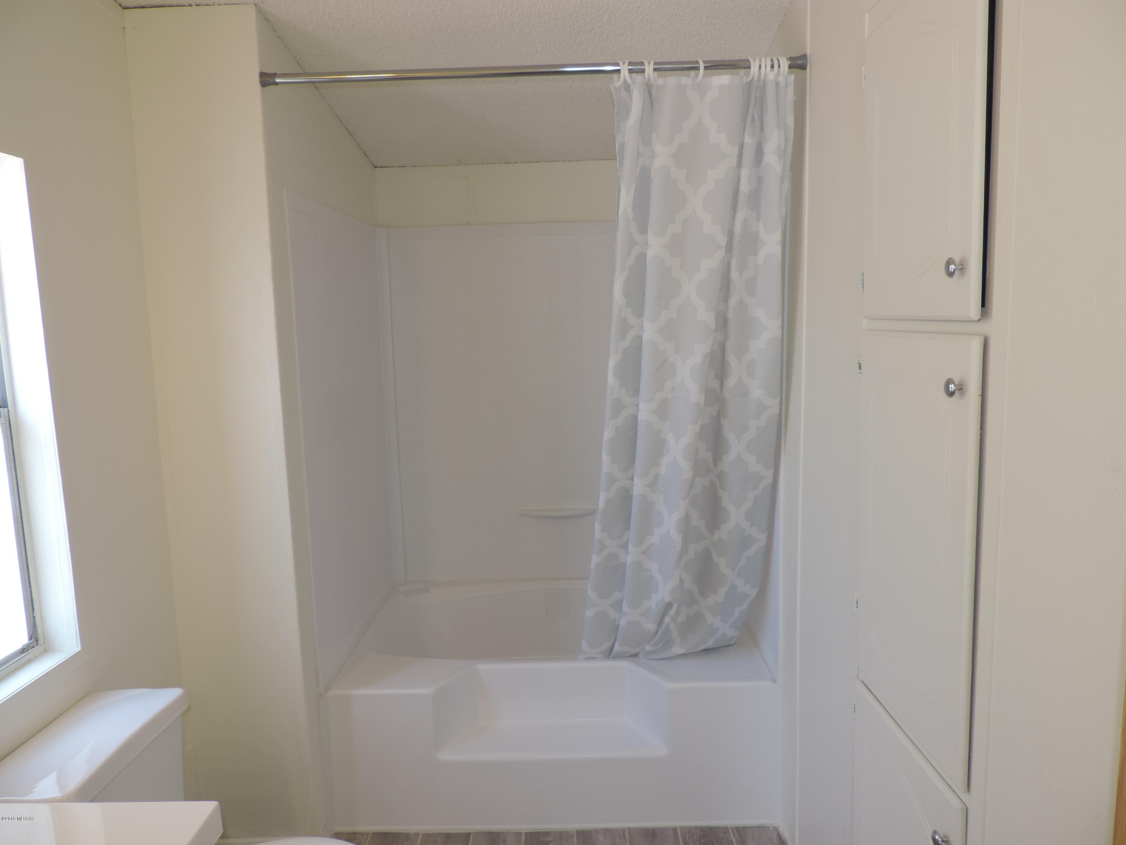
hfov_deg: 71.6
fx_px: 781
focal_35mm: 24
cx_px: 563
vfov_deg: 56.8
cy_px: 422
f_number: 3
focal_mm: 4.3
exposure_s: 1/40
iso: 90
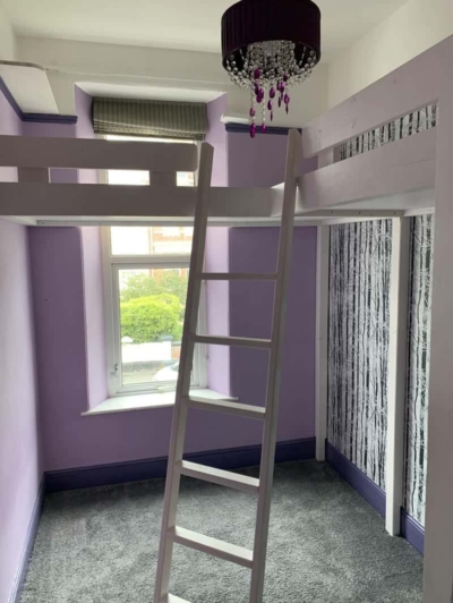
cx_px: 226
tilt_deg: -6.5
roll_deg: +1.0
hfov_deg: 53.1
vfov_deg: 67.3
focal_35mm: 26
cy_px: 302
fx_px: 453
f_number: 1.8
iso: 100
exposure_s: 1/107
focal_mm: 4.25
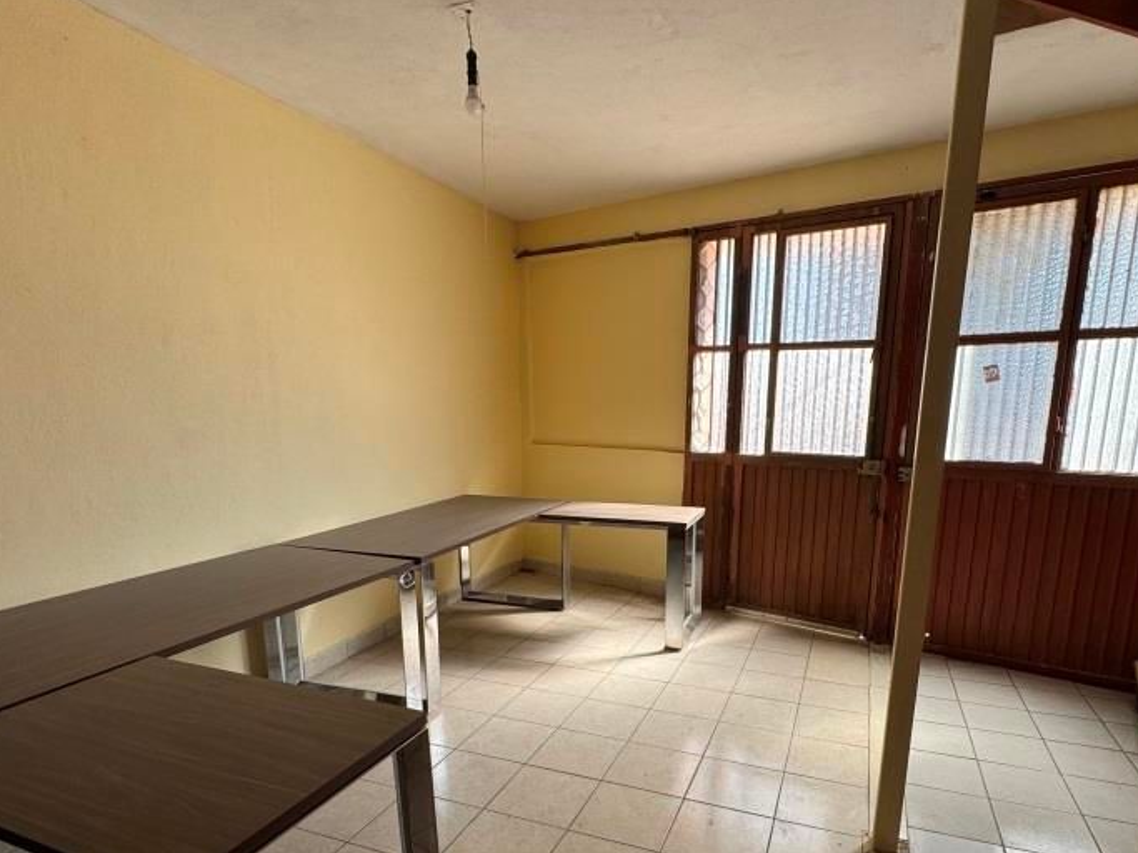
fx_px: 690
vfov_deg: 62.3
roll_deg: +0.1
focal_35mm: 21
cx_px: 601
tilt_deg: -12.9
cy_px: 550
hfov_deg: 78.9
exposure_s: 1/128
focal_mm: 2.22
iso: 40
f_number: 2.2
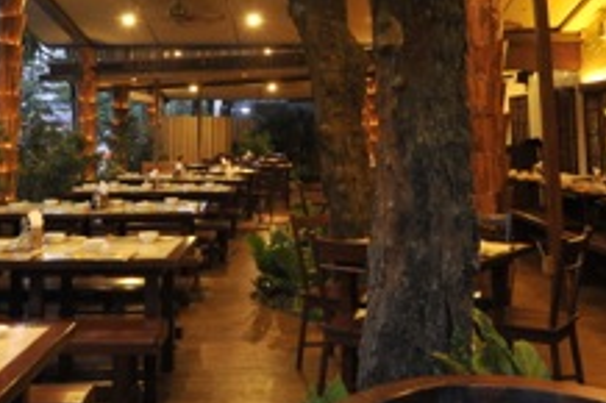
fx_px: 791
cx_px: 284
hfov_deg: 41.9
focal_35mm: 47
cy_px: 6
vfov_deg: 27.1
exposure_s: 1/4
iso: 800
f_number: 8
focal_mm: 16
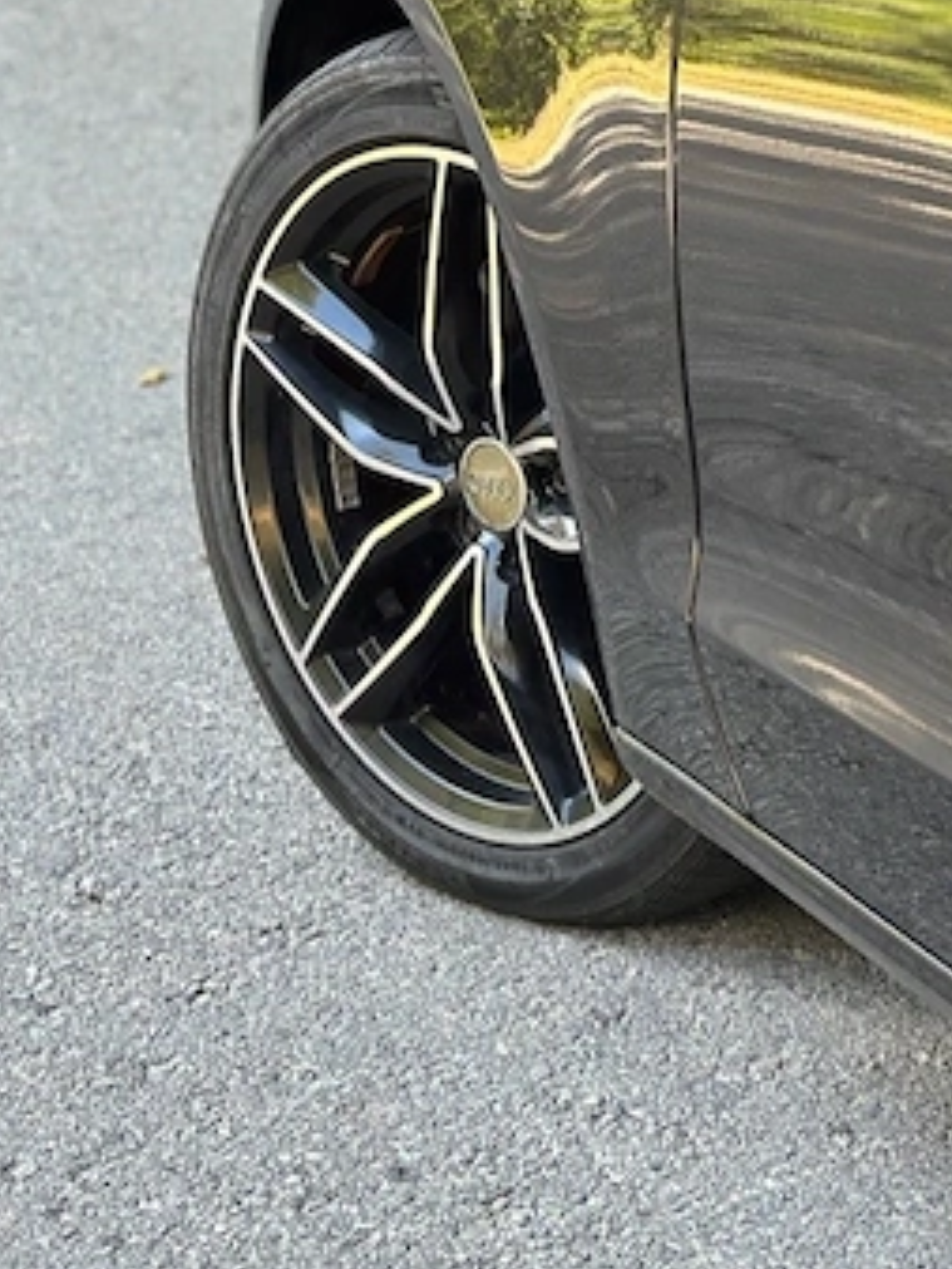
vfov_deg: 16.9
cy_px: 26
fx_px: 4178
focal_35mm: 114
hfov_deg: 12.8
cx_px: 941
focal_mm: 6.86
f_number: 1.78
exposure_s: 1/154
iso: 64
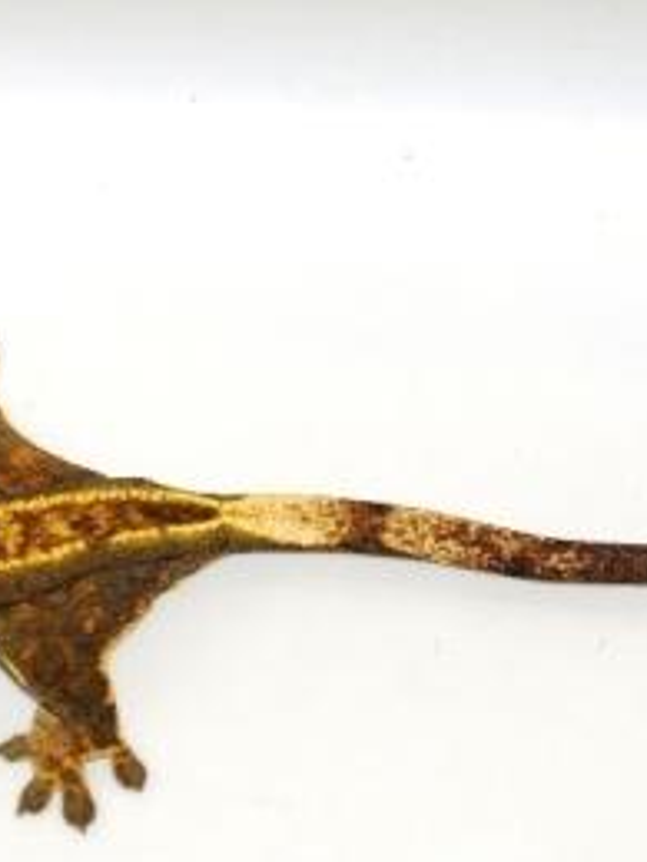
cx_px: 169
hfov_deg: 7.3
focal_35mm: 204
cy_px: 492
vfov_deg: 9.7
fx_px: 5084
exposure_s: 1/60
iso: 200
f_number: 5
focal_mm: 82
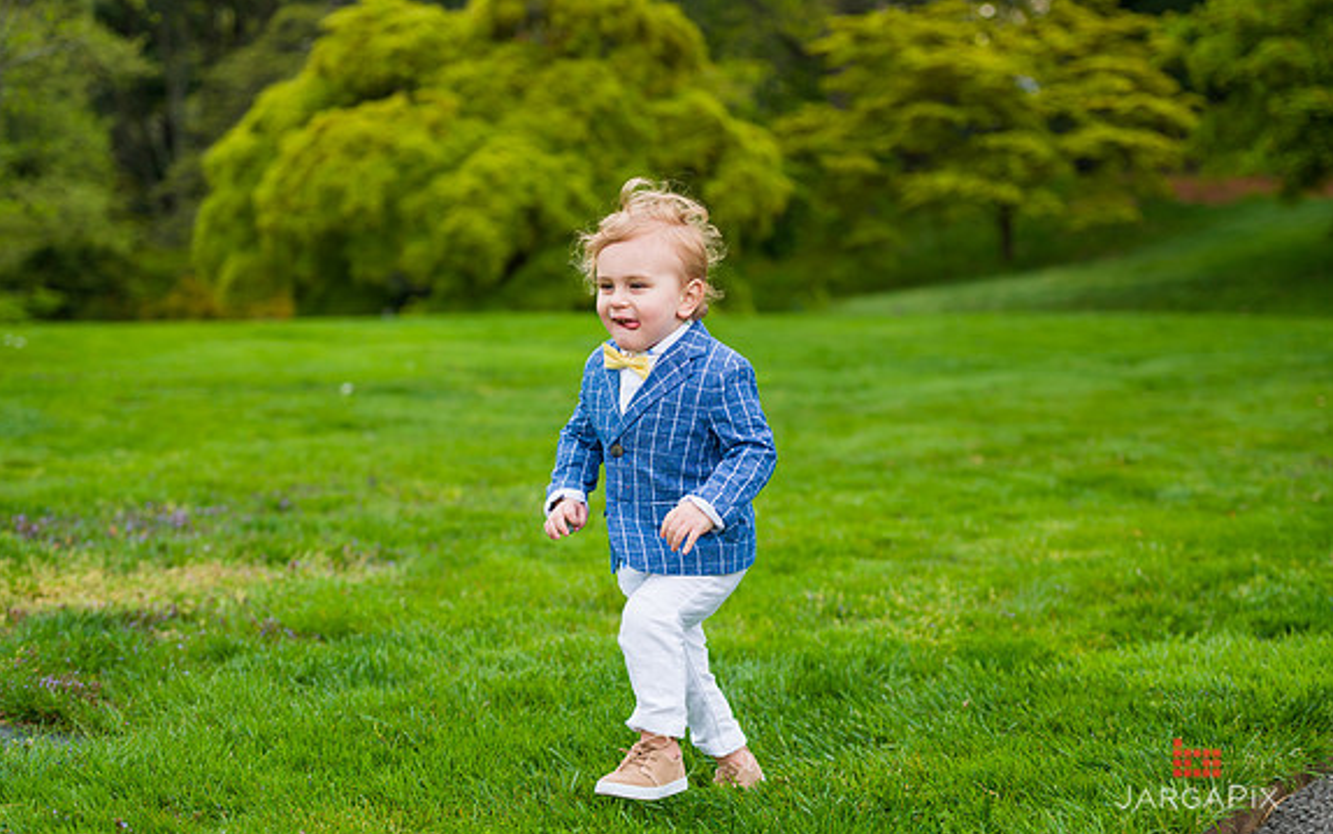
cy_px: 411
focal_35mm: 72
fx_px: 2616
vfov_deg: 18.1
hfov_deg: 28.6
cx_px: 664
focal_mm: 70
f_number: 3.5
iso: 200
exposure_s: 1/800
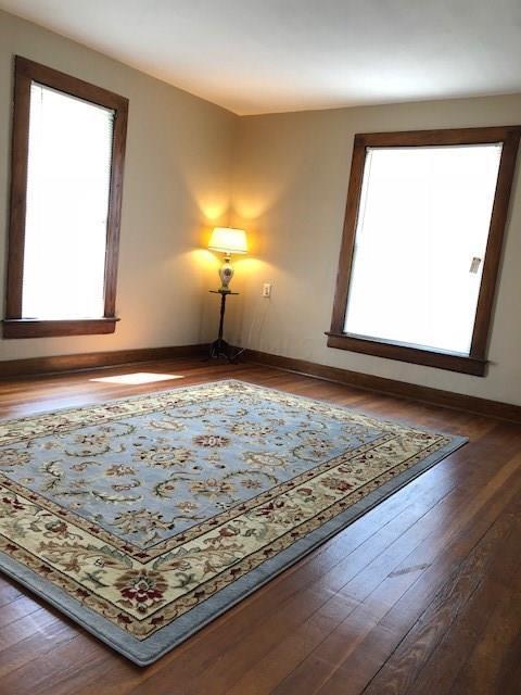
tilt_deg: -7.7
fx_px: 562
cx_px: 260
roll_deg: -6.4
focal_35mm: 28
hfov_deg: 49.7
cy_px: 348
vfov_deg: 63.4
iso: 40
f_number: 1.8
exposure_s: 1/17
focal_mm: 4
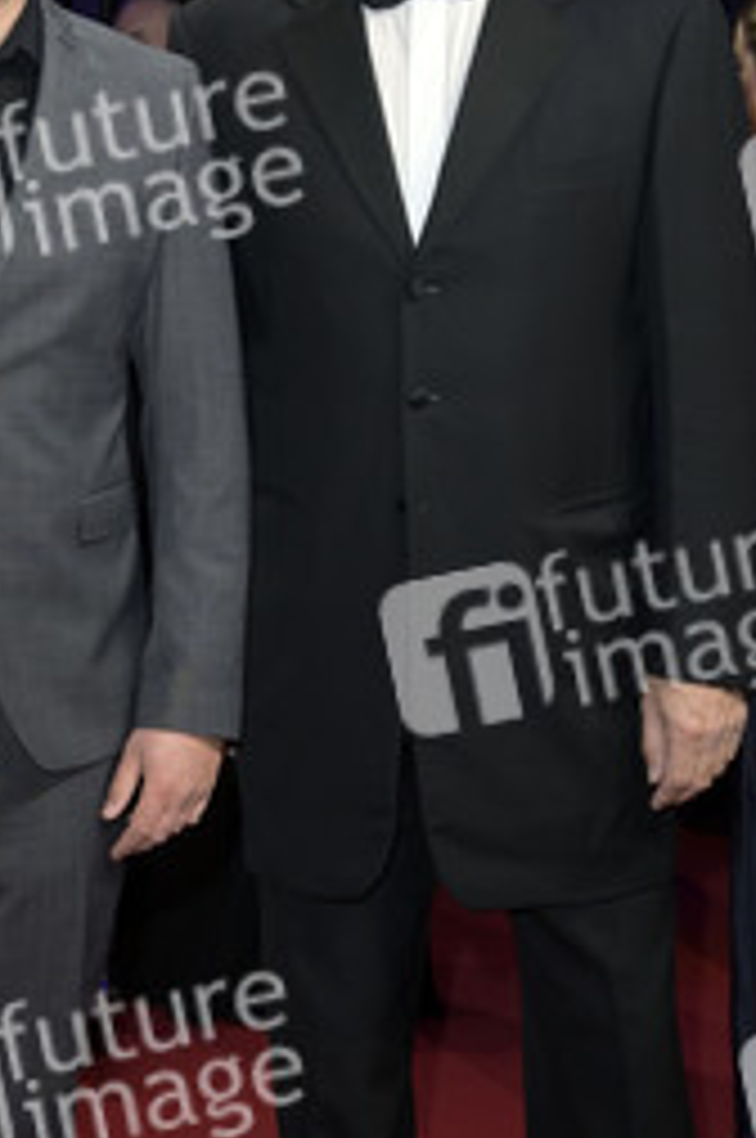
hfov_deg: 15.6
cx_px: 202
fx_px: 2748
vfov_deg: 23.3
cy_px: 405
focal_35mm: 87
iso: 640
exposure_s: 1/250
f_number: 6.3
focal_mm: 55
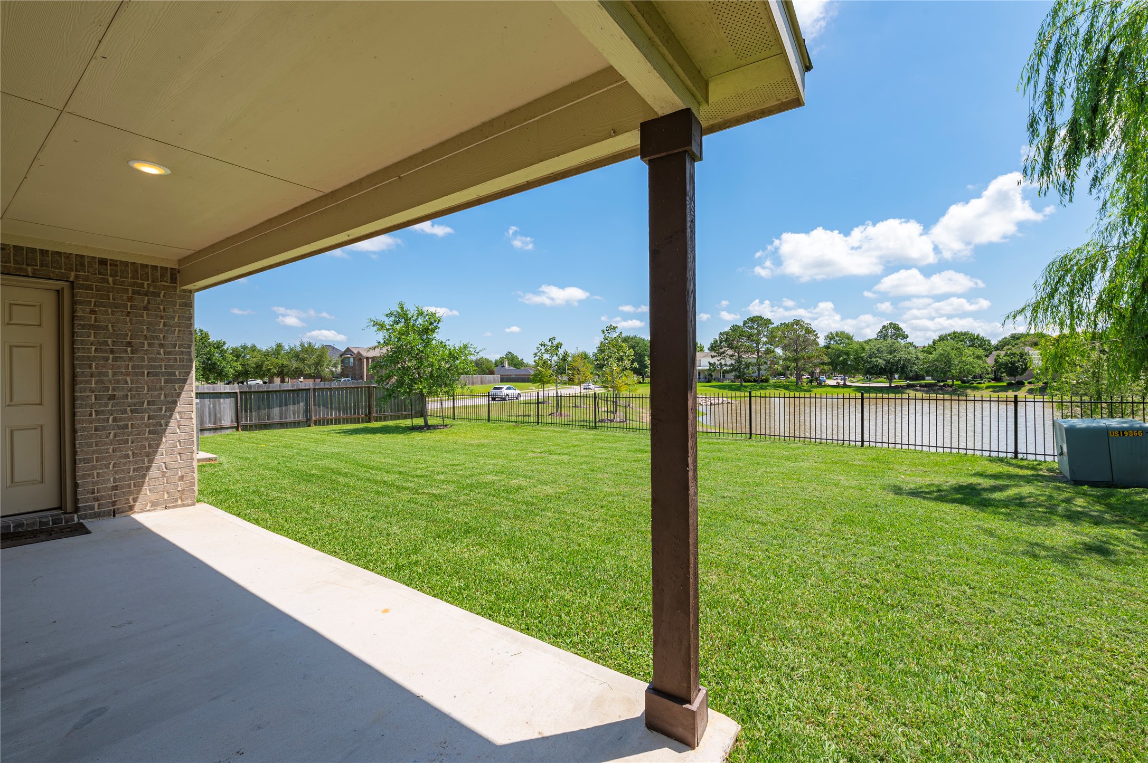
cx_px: 574
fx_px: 478
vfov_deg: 77.2
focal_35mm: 15
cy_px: 382
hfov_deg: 100.4
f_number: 11
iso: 125
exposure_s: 1/125
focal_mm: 15
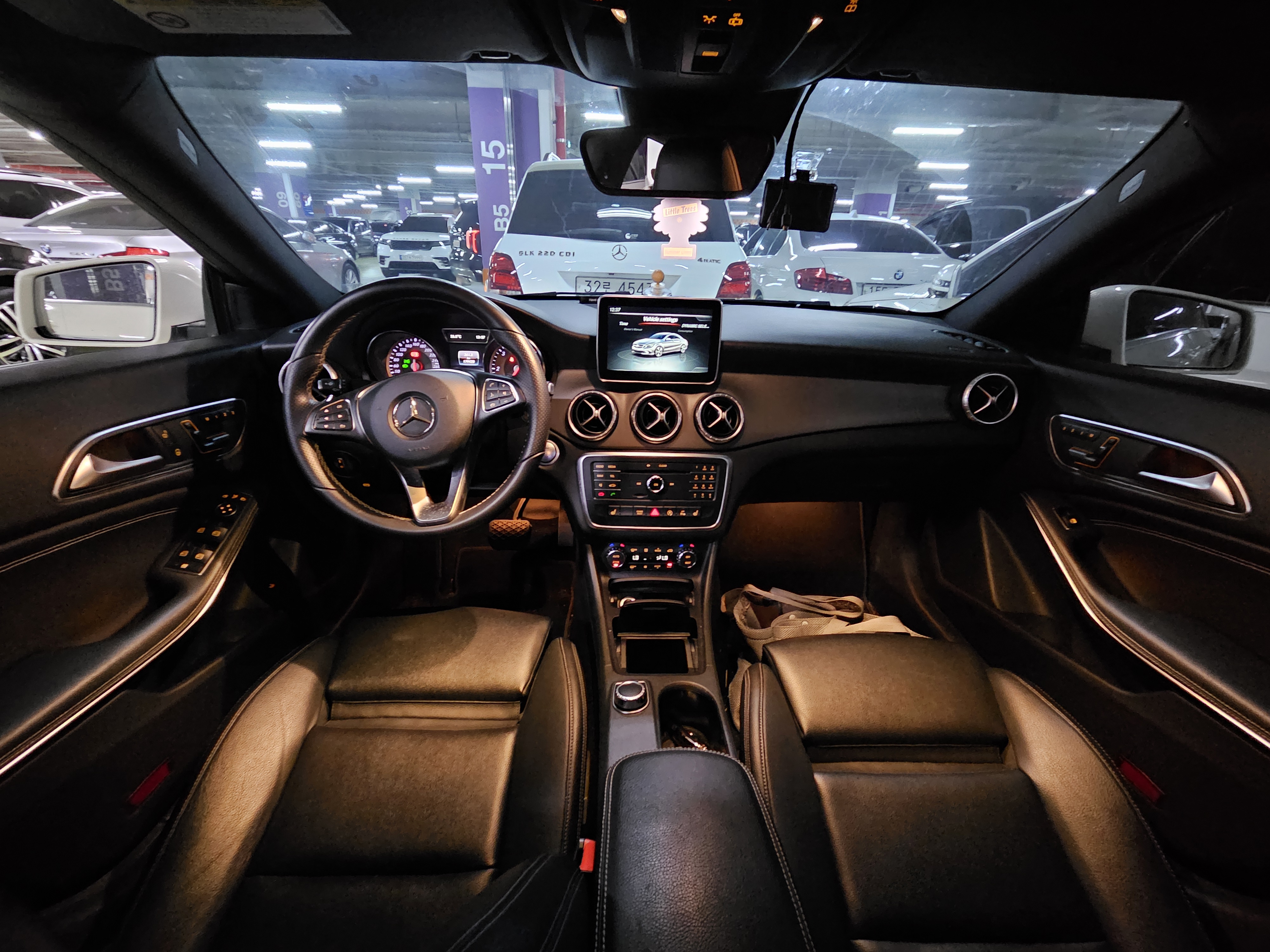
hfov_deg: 106.2
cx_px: 635
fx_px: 477
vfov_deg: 89.9
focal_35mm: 13
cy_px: 476
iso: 1600
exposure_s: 1/24
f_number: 2.2
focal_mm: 2.2
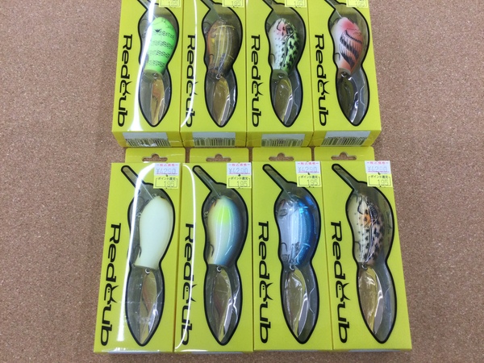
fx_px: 433
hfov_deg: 58.4
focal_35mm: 31
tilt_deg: -72.1
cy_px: 182
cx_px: 242
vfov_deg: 45.4
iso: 32
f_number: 2.4
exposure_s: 1/30
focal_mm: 3.3
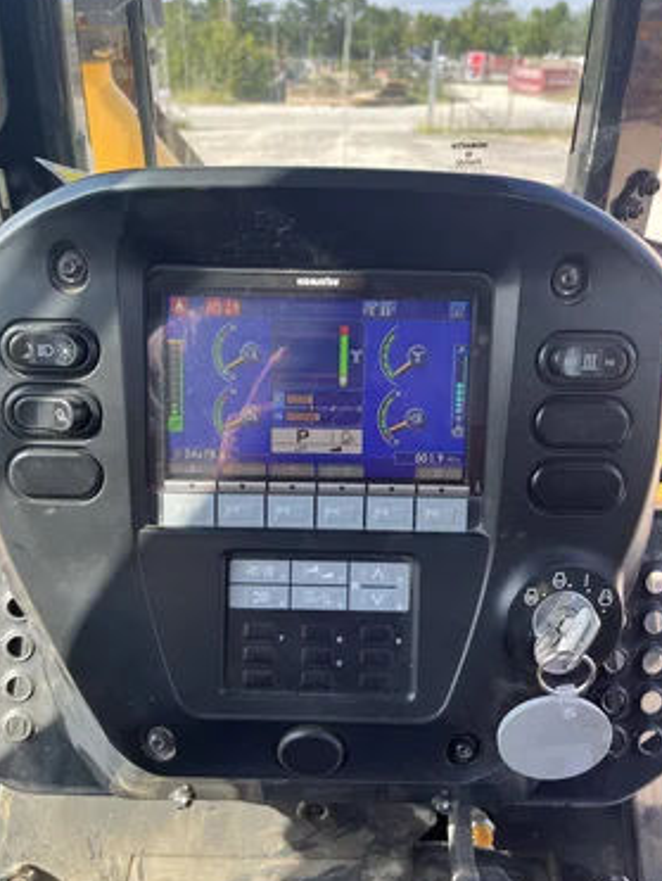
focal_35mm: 28
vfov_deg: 63.4
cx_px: 332
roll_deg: -1.0
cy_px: 420
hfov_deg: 49.8
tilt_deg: -27.0
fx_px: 713
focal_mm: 5.1
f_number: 1.6
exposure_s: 1/305
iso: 50
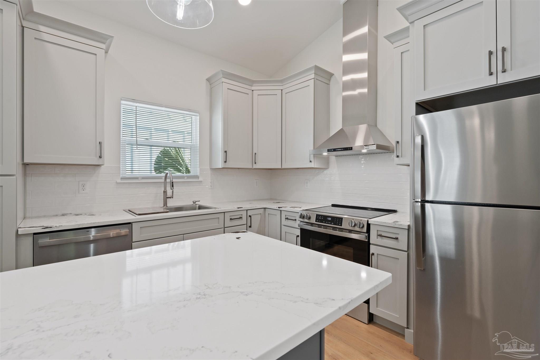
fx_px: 240
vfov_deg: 73.7
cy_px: 180
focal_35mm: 16
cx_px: 270
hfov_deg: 96.7
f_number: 8
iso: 1000
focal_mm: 16
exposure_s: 1/15
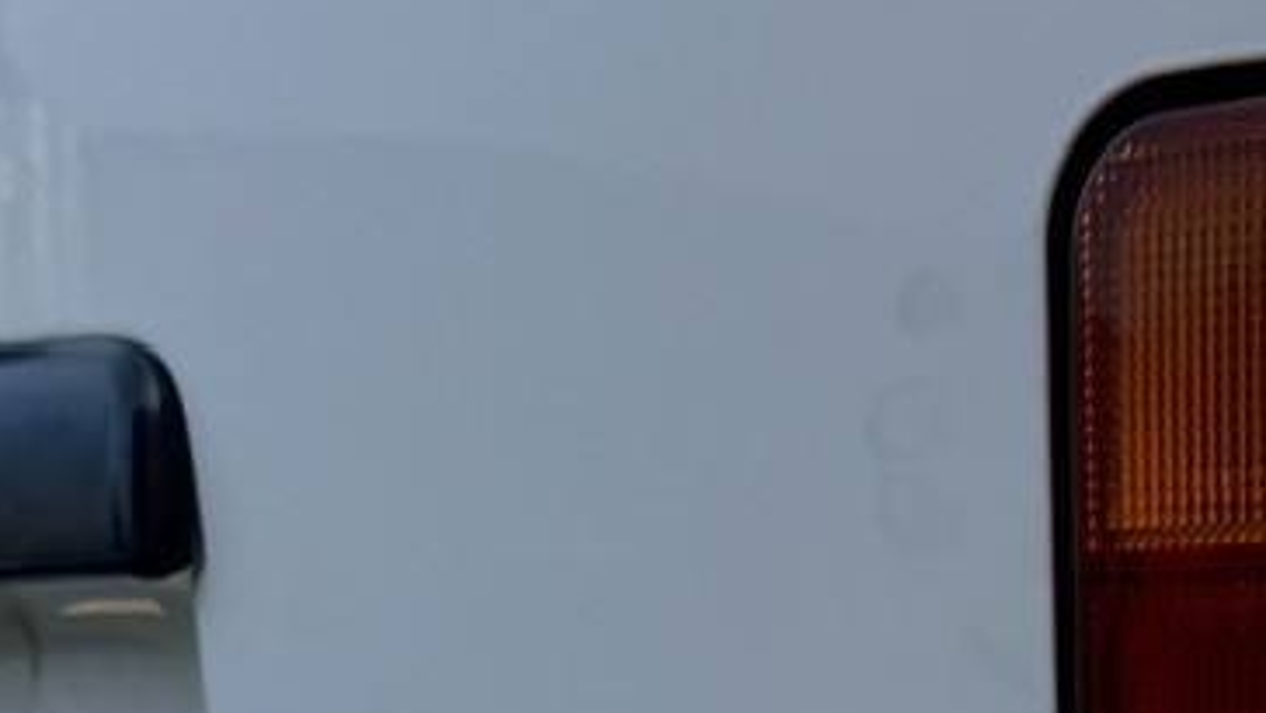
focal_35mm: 92
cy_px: 1433
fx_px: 3089
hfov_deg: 22.1
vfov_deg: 11.8
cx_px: 1329
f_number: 1.78
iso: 80
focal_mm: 6.76
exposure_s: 1/5714
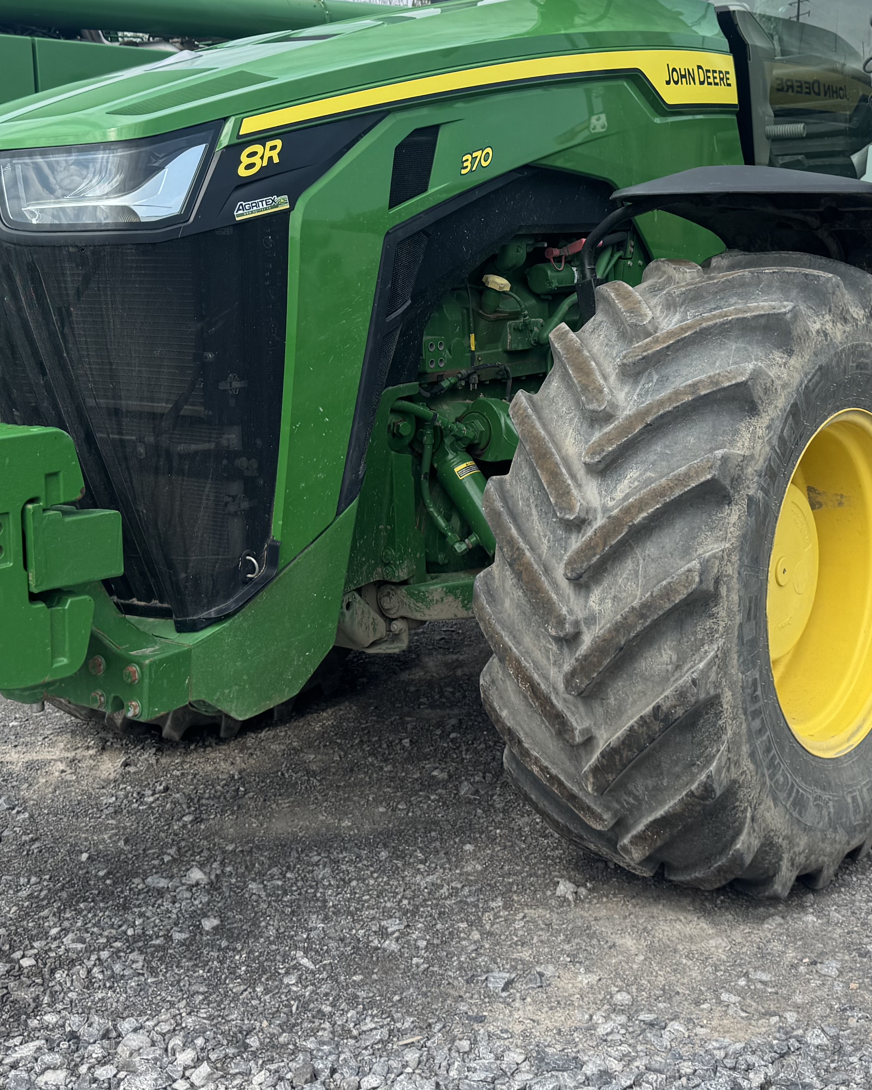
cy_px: 338
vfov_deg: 39.7
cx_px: 501
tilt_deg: -4.0
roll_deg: +1.6
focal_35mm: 46
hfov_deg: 32.7
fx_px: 1484
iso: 80
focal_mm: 6.76
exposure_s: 1/3247
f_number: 1.78
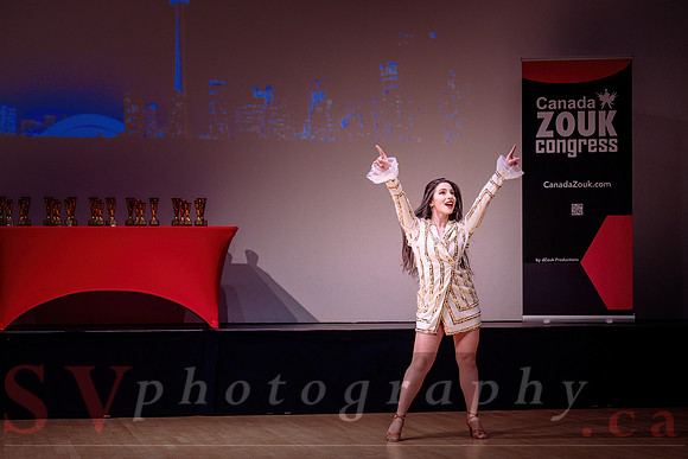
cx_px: 344
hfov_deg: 23.2
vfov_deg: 15.6
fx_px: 1678
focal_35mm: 88
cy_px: 285
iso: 1600
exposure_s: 1/320
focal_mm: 70
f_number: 2.8
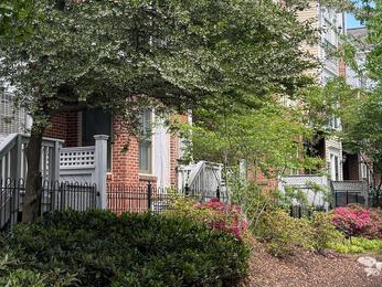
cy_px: 106
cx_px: 183
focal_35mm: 71
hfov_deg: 27.4
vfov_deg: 20.7
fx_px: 784
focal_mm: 6.76
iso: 100
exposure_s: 1/689
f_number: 1.78
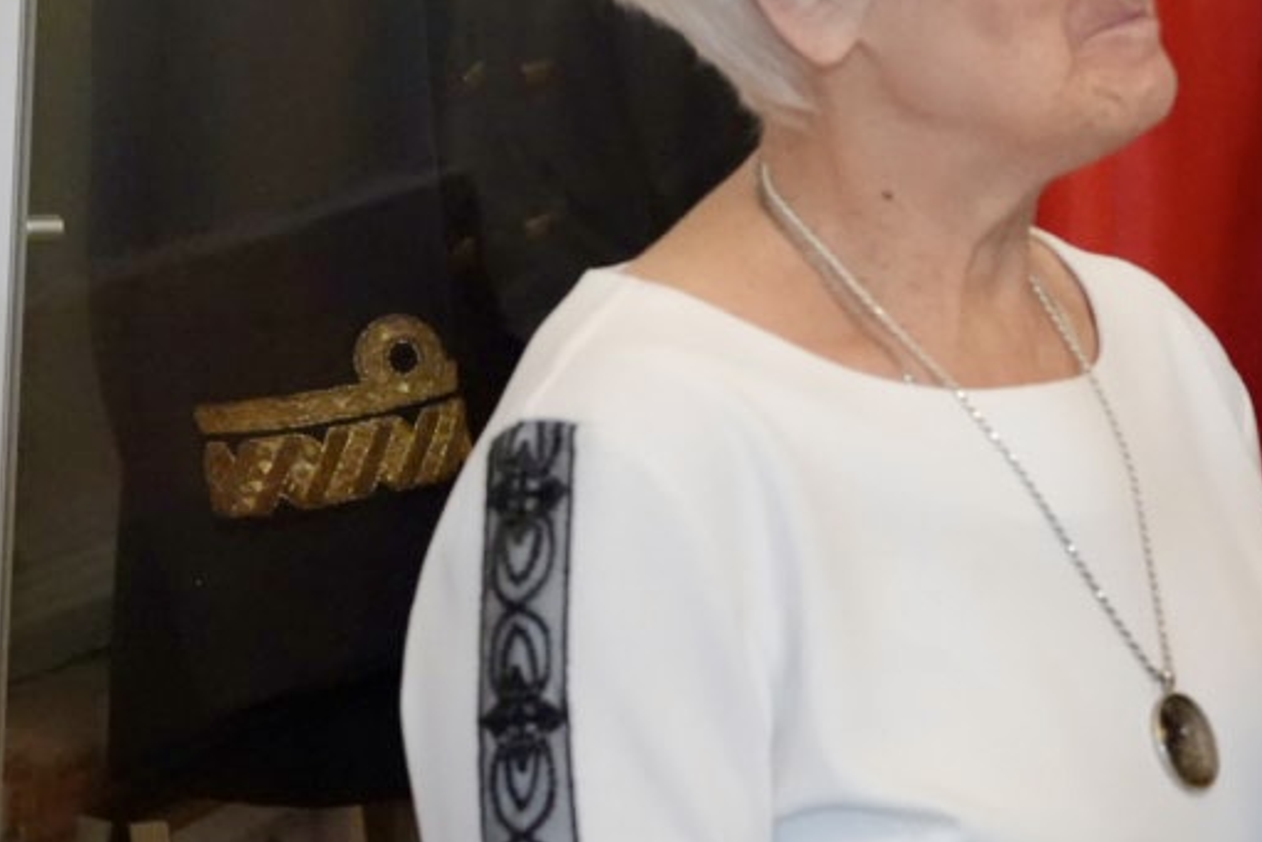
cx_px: 1415
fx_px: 9432
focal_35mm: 269
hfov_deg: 7.6
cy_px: 106
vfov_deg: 5.1
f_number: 4
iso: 8000
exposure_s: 1/160
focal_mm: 85
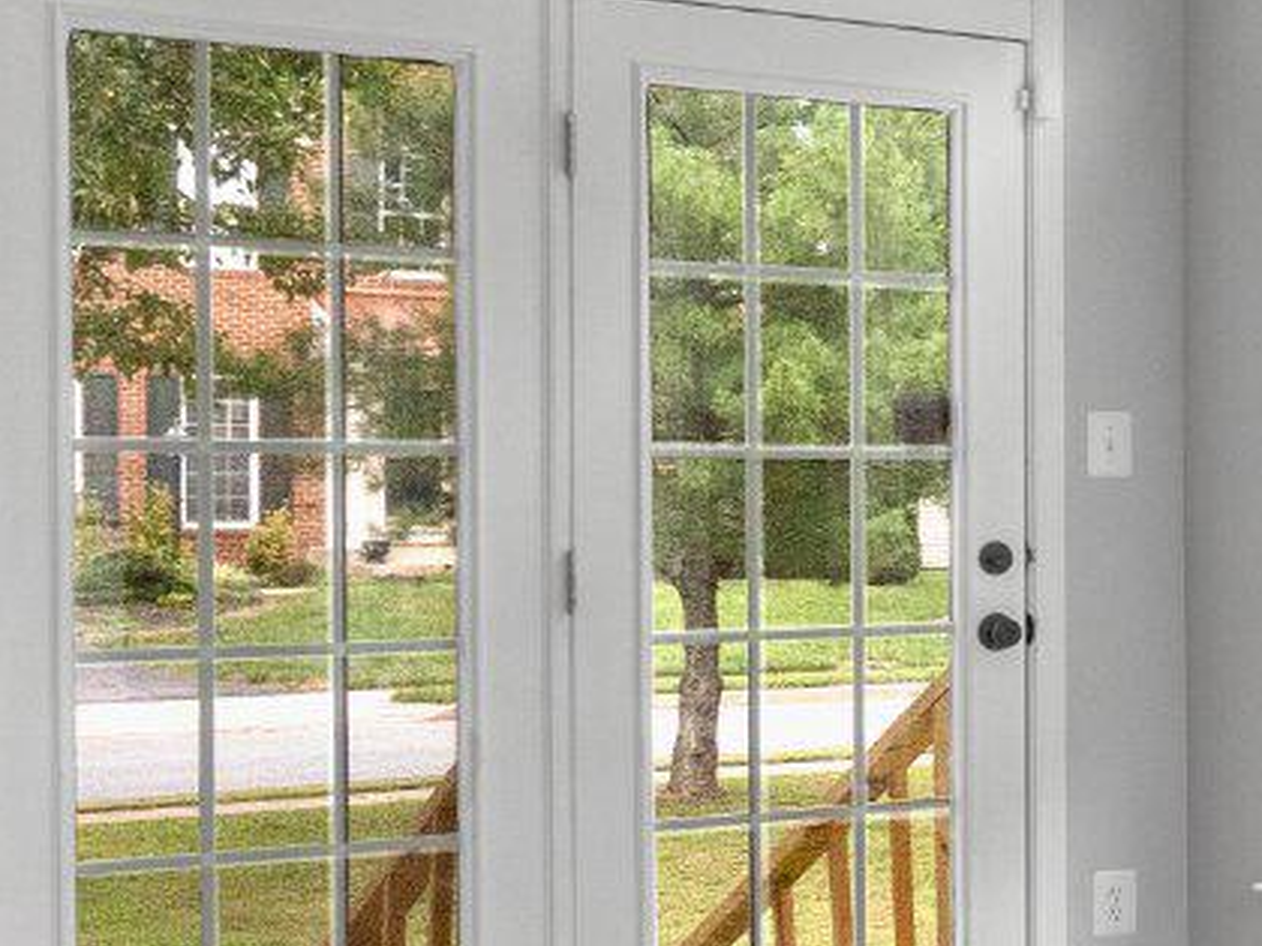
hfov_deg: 20.6
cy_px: 554
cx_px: 2082
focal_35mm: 75
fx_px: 2734
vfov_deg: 19.6
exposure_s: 1/3200
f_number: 8
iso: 1250
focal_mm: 16
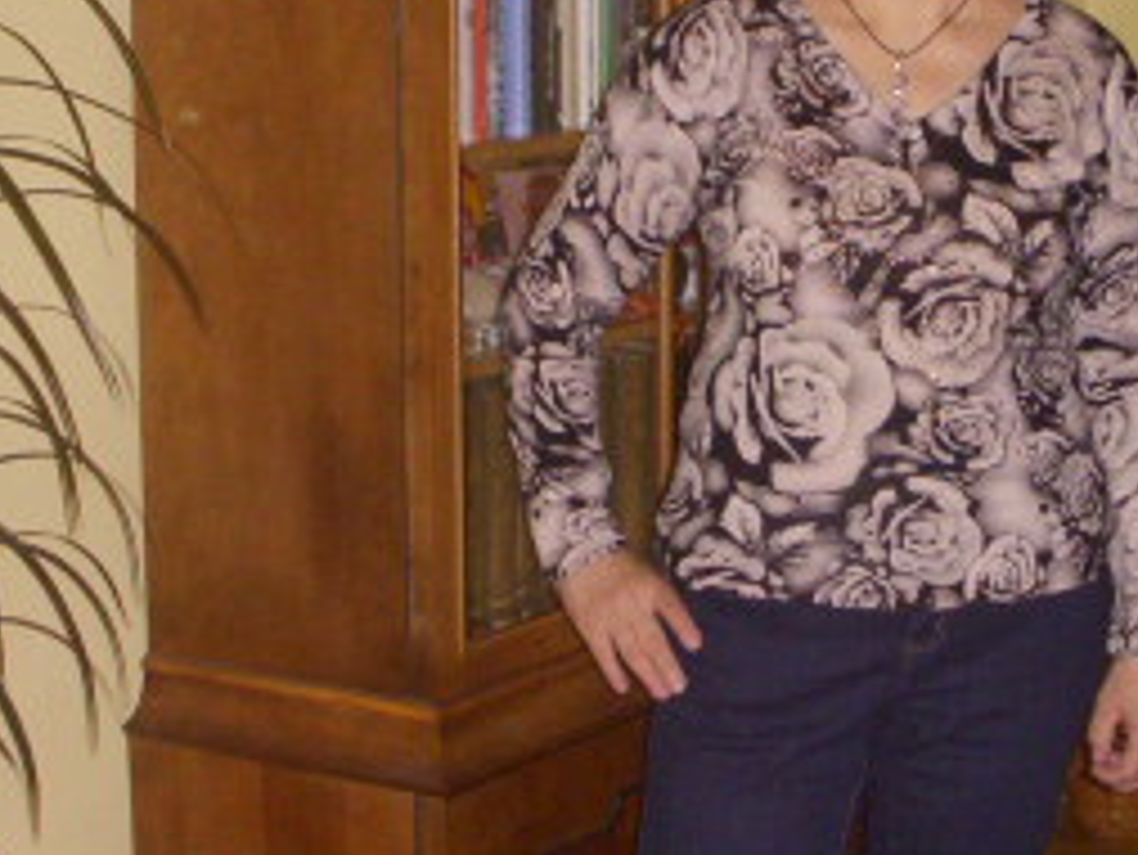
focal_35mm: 96
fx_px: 3157
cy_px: 256
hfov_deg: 20.2
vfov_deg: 15.4
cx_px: 882
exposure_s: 1/100
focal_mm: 6.3
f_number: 3.3
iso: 320
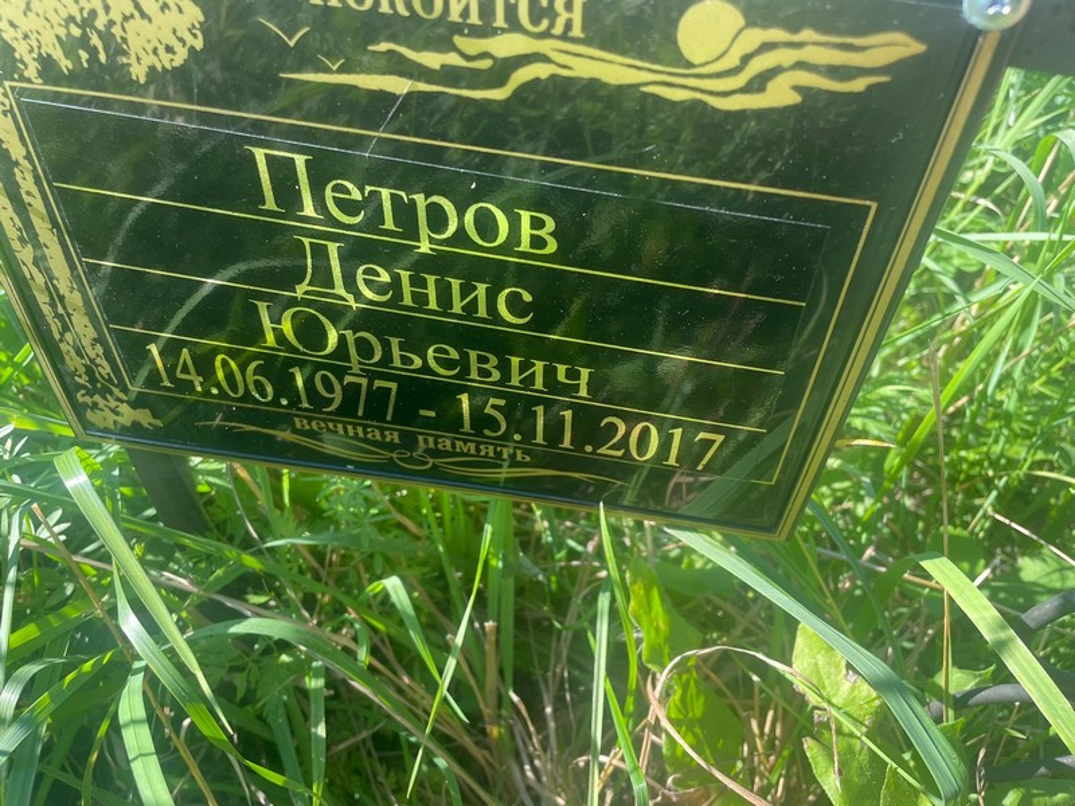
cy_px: 403
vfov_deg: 53.1
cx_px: 538
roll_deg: -2.9
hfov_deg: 67.3
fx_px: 807
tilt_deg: -43.4
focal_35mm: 26
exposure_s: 1/292
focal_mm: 4.2
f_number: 1.6
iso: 32
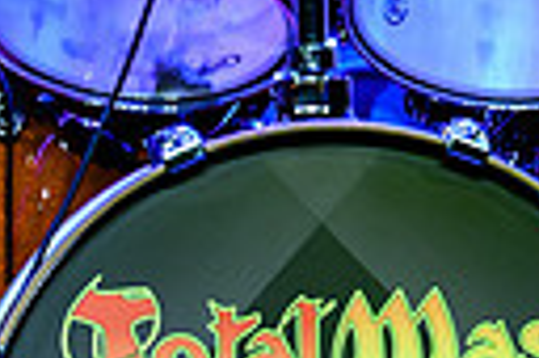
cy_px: -369
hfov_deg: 1.5
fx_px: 20306
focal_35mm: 1358
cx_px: 712
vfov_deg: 1.0
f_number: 5
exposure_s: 1/50
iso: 6400
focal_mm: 200
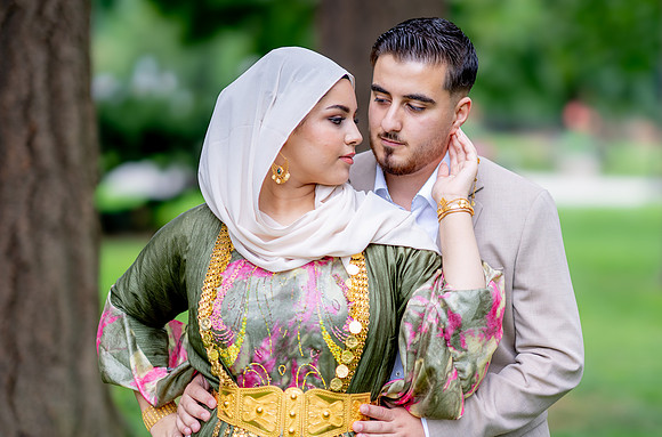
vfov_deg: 13.1
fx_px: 1910
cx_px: 388
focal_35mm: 104
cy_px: 194
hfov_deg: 19.6
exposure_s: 1/1000
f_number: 1.4
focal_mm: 85
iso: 100
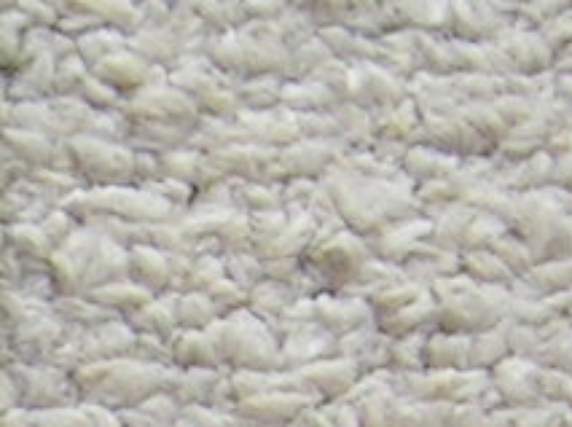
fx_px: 4470
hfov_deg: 7.0
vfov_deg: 5.2
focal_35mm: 271
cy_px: 1203
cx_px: -602
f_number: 2.8
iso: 100
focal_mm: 5.6
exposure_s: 1/30.9
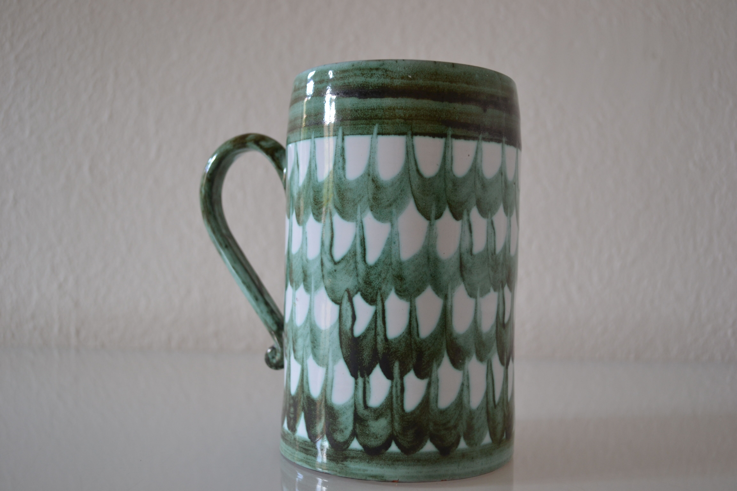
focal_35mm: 36
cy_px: 246
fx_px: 737
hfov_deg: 53.1
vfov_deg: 36.9
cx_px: 368
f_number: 4
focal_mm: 24
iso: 400
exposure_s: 1/50
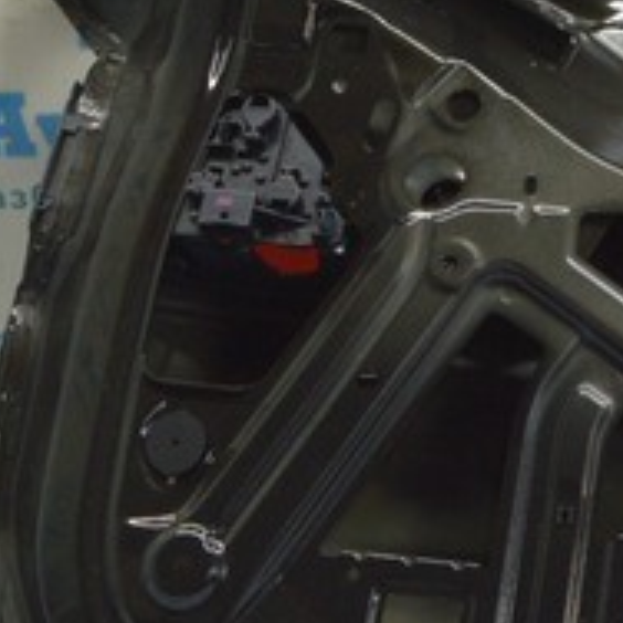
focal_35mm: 125
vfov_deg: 13.6
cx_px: 1004
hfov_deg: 13.0
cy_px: -131
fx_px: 2545
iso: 400
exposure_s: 1/20
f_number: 5.6
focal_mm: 18
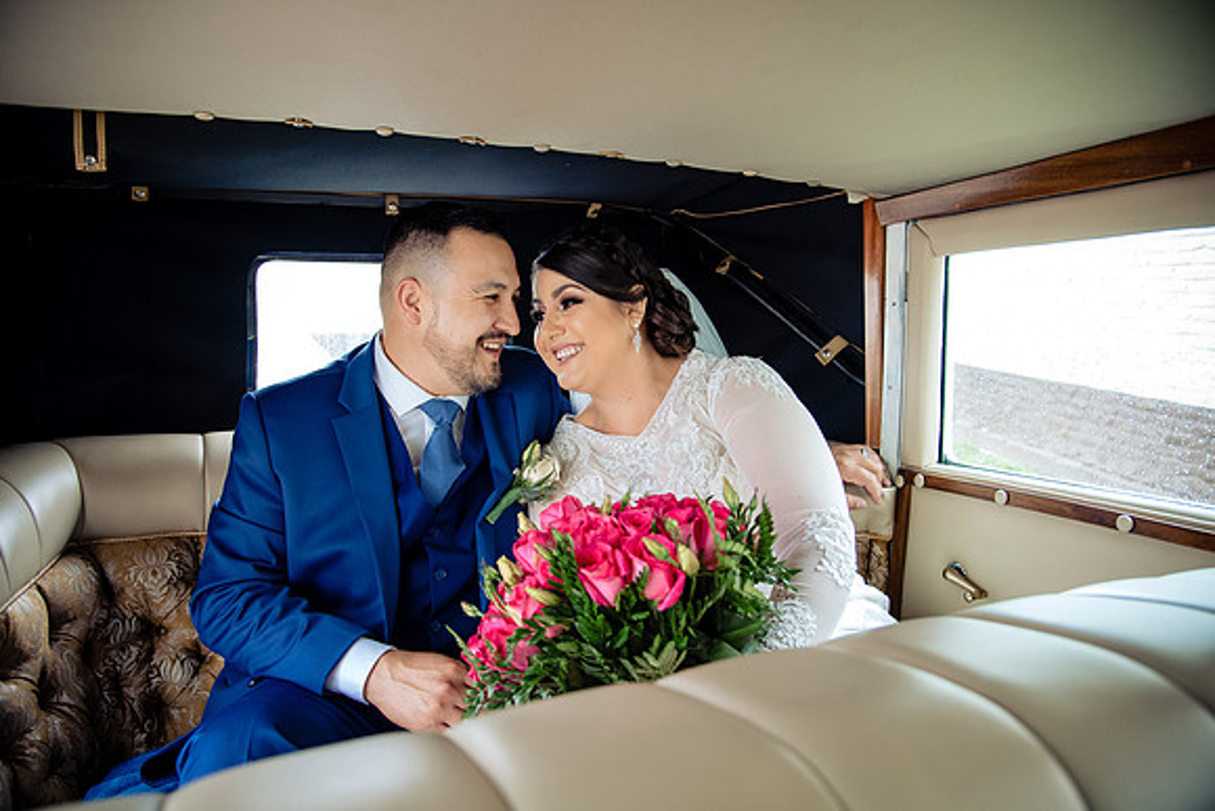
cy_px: 406
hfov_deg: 72.6
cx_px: 608
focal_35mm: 25
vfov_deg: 52.2
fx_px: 827
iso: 1250
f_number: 4
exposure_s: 1/160
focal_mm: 24
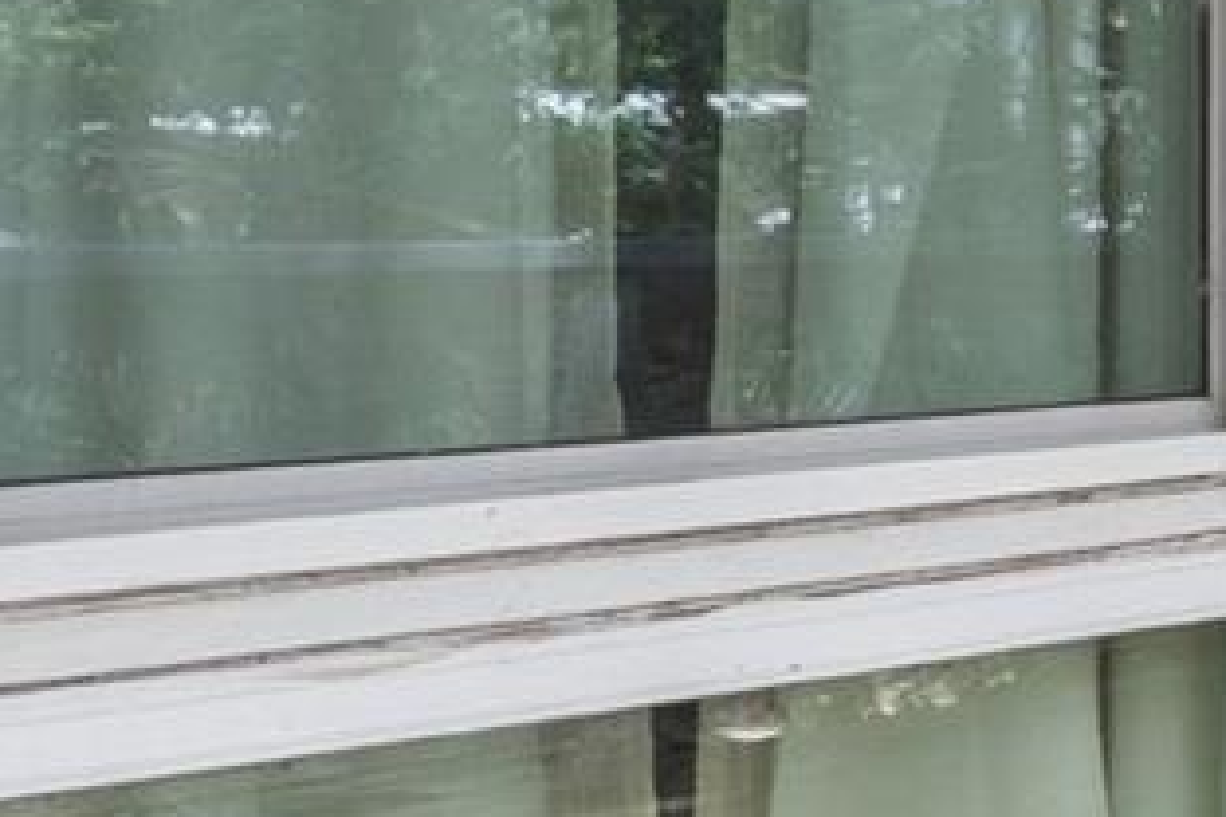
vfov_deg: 16.6
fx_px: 2792
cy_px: 216
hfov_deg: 17.3
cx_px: 2503
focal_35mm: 82
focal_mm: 16
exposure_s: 1/30
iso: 500
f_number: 9
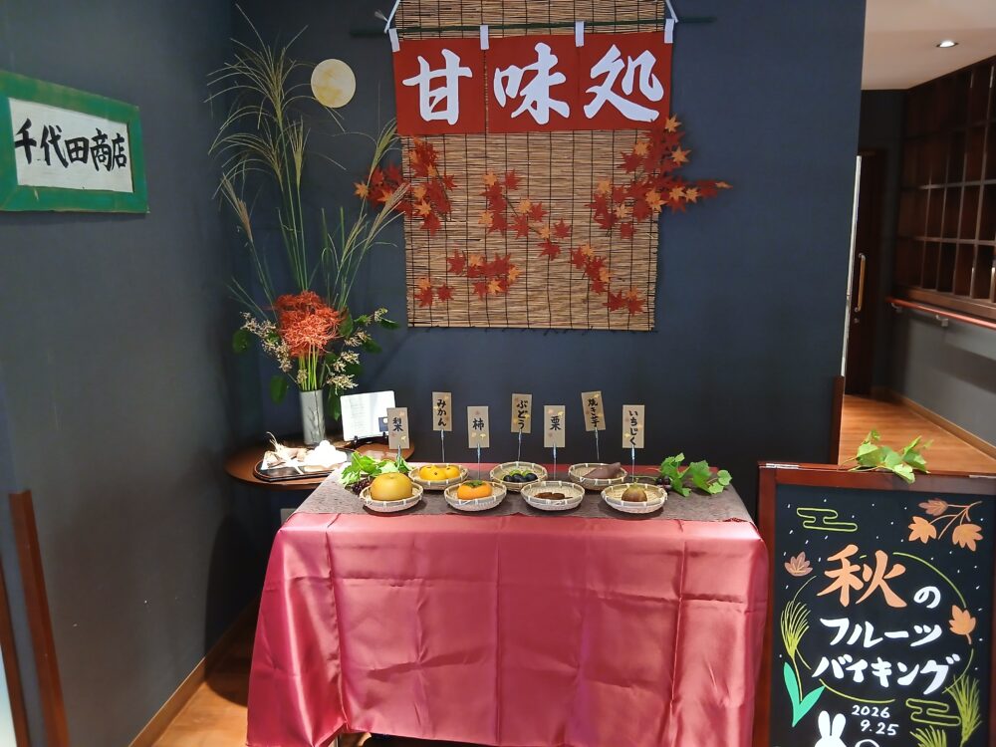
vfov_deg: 53.1
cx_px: 498
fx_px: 748
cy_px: 374
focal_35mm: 26
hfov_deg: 67.3
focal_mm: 3.86
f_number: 1.8
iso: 400
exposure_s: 1/25
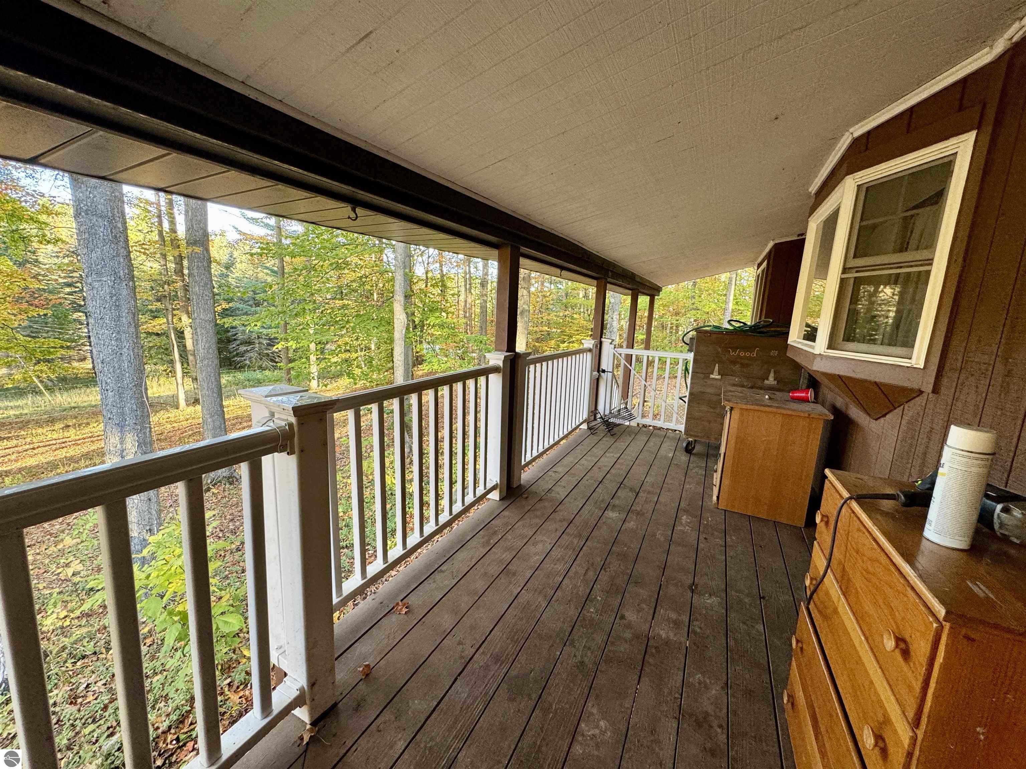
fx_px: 415
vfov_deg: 85.7
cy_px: 384
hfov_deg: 102.1
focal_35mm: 14
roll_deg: -2.6
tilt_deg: -11.0
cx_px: 513
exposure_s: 1/99
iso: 200
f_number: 2.2
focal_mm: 2.22
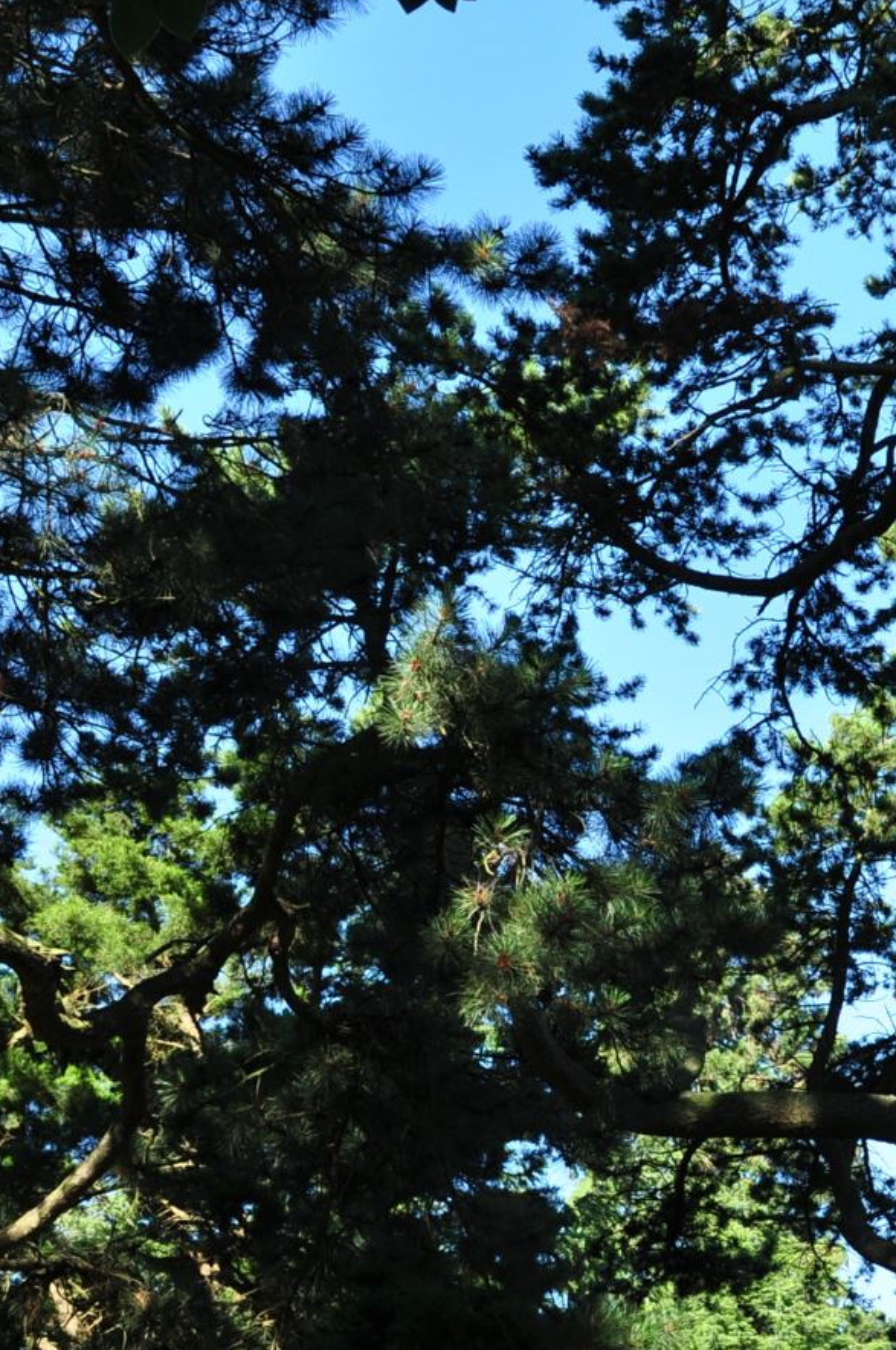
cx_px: 961
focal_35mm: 101
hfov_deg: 13.3
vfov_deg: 20.2
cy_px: 854
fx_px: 3781
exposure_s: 1/125
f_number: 11
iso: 200
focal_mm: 28
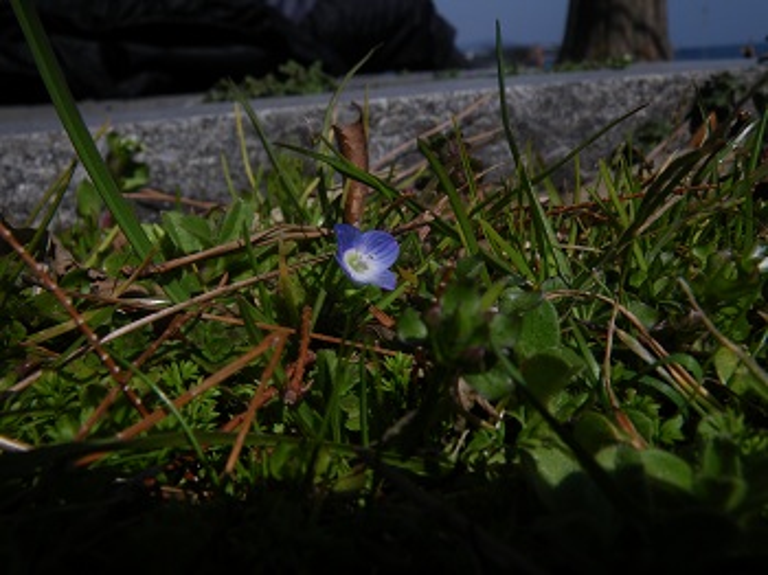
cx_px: 384
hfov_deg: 54.0
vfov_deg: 41.7
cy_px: 288
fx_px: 754
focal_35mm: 34
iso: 50
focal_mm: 6.1
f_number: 4.6
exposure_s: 1/800
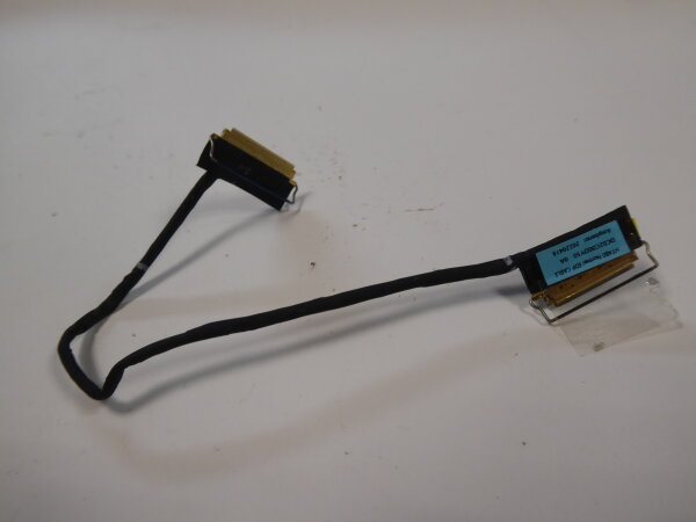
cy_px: 261
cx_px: 348
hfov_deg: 61.7
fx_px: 583
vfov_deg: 48.2
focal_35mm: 29
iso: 200
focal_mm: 5
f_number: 3.5
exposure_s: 1/60
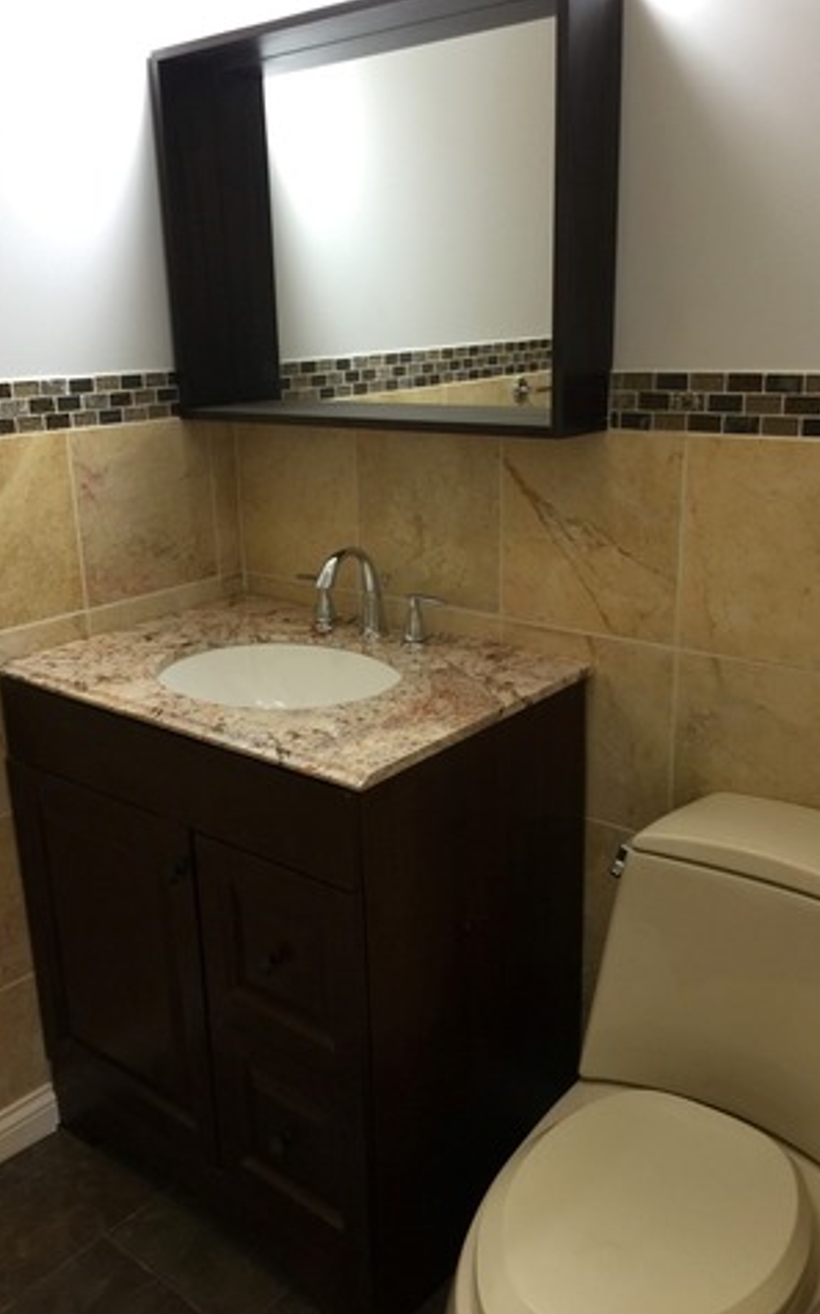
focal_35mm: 31
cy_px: 654
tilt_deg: -15.6
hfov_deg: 40.5
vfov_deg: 61.3
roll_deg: +0.9
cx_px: 367
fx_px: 1110
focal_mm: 4.15
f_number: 2.2
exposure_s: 1/30
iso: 50
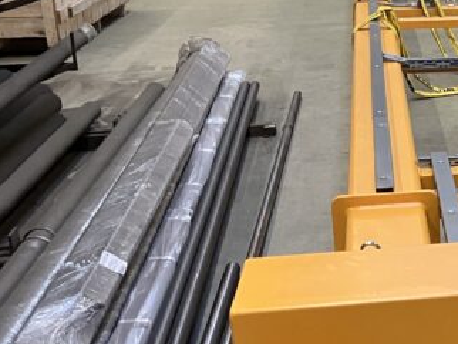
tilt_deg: -13.9
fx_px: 1178
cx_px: 724
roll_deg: -1.5
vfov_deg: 16.6
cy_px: 176
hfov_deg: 18.8
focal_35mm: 89
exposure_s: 1/60
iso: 125
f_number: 1.8
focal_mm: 3.99
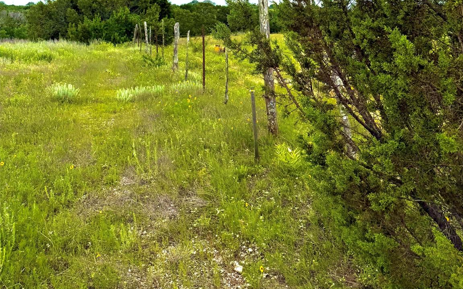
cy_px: -10
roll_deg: -1.0
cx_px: 232
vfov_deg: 33.6
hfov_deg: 56.7
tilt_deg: +1.9
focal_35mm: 34
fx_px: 429
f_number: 1.78
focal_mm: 6.76
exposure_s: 1/8130
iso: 80
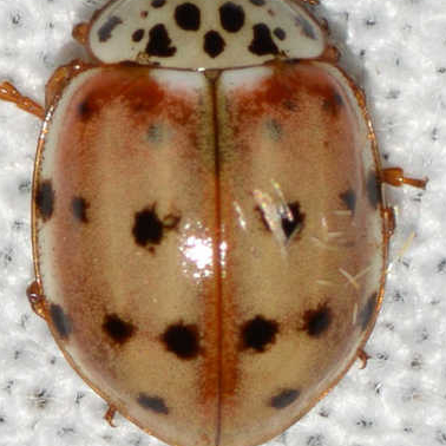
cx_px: 202
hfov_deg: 8.1
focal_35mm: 216
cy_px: 199
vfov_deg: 8.1
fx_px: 3149
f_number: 20
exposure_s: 1/200
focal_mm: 100
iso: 100
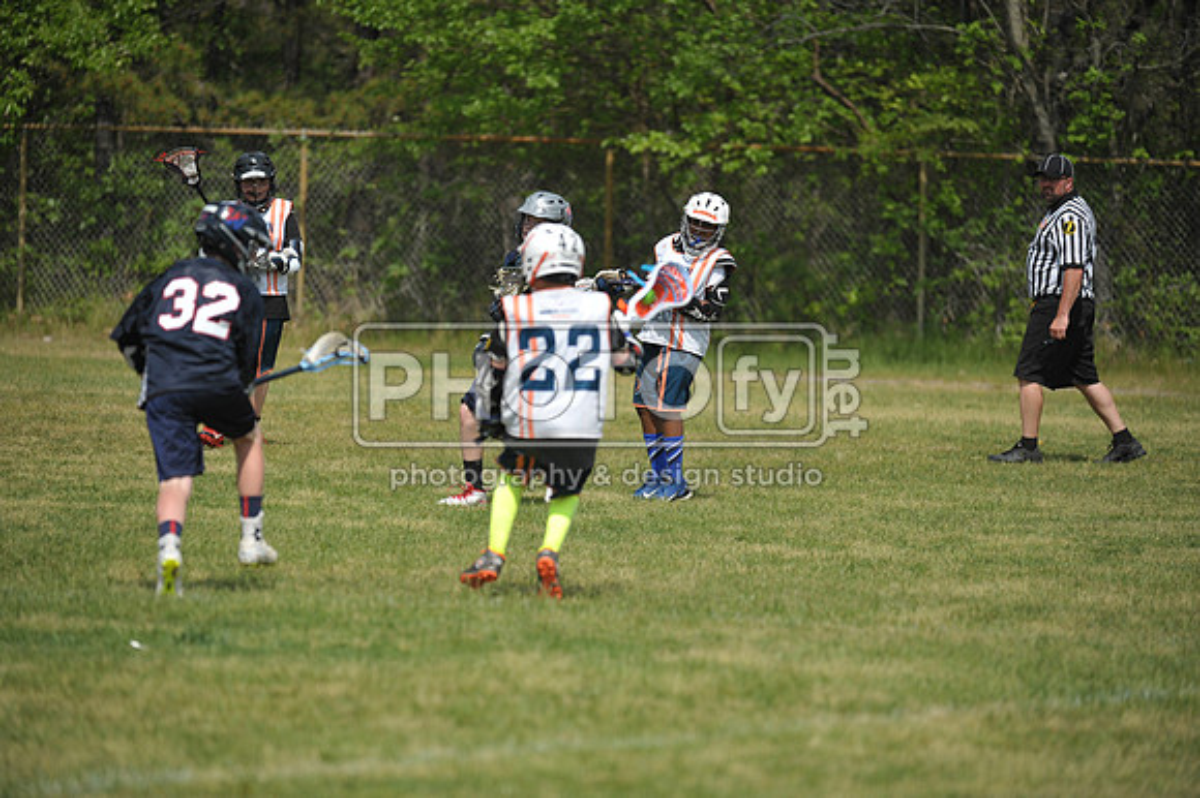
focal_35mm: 270
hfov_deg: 7.6
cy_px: 399
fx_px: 8995
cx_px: 600
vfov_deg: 5.1
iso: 640
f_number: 4
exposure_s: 1/6400
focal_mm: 270
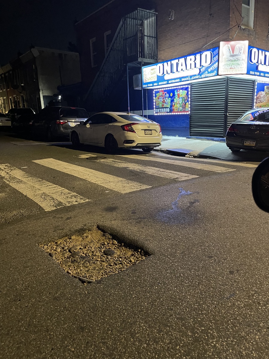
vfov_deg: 69.4
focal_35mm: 25
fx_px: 259
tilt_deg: -14.9
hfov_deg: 54.9
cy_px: 180
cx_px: 134
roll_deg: +2.7
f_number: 1.6
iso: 640
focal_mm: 5.1
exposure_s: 1/30
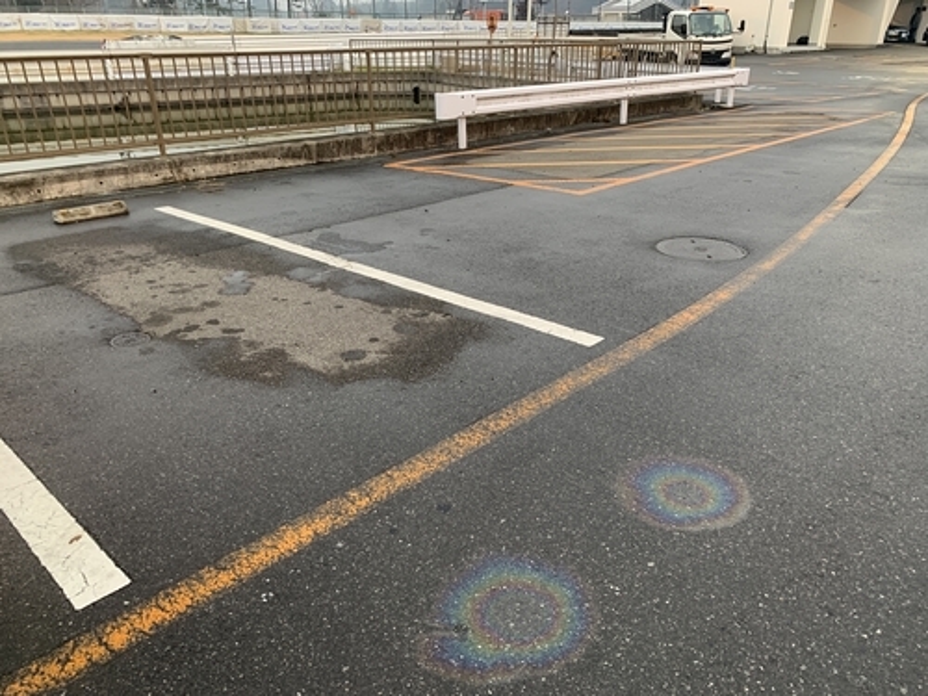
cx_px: 464
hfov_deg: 67.3
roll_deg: +0.2
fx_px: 697
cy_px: 348
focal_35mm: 26
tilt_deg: -22.6
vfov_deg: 53.1
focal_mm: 4.25
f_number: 1.8
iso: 100
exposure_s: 1/50
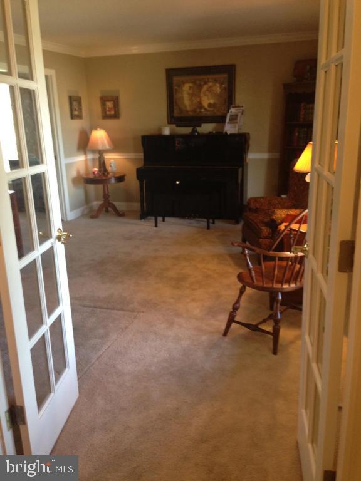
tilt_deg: -12.0
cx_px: 180
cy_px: 240
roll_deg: +1.5
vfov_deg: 55.4
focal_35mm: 33
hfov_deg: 42.9
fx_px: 459
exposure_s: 1/20
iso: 125
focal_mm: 4.12
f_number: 2.4
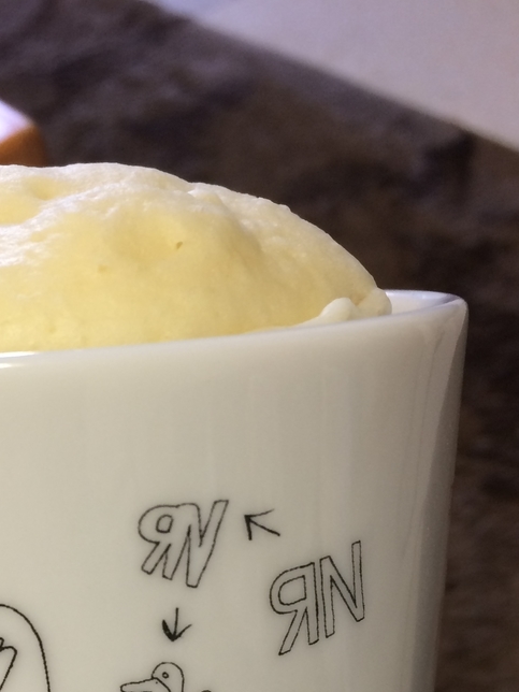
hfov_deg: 26.4
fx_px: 1080
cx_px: 82
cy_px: 644
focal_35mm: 54
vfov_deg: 33.4
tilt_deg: -51.2
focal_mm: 4.15
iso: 80
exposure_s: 1/30
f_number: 2.2
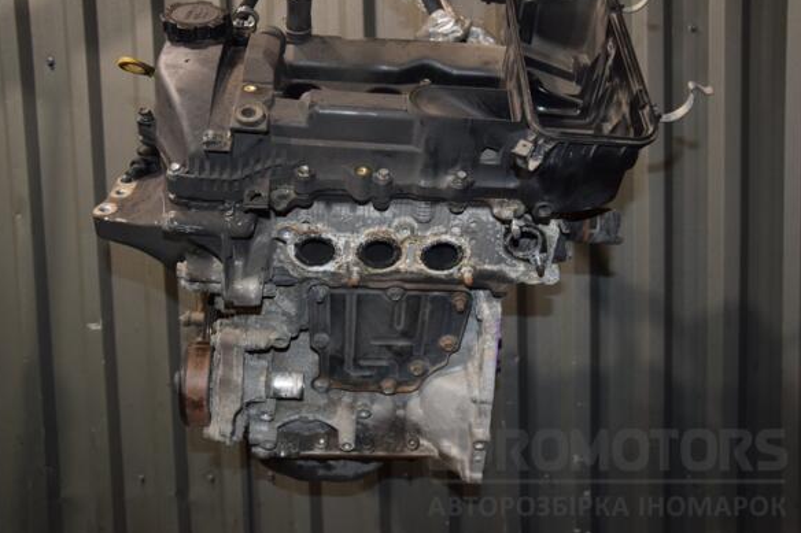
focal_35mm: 37
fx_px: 823
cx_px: 402
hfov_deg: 51.9
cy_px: 267
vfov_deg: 35.9
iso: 800
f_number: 5
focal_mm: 24
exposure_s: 1/60
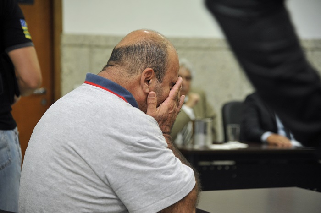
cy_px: 106
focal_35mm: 105
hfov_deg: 19.5
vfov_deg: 13.0
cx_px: 160
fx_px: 935
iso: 1600
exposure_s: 1/60
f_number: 4
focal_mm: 105
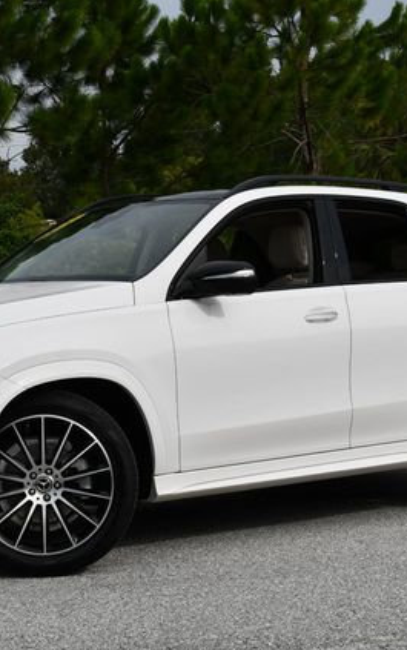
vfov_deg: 27.8
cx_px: 158
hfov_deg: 17.6
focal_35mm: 74
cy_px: 326
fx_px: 1311
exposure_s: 1/320
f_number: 8
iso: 100
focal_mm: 24
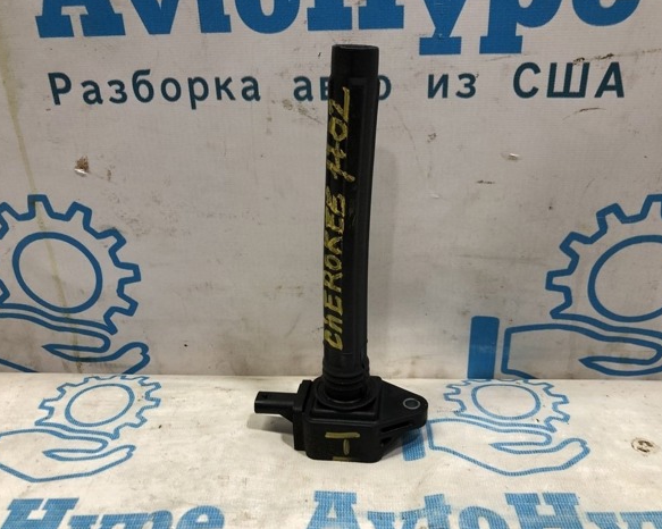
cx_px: 334
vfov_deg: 48.5
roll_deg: +1.8
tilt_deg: -27.3
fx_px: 588
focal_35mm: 30
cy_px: 261
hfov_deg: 58.8
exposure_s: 1/33
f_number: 1.8
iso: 32
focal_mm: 4
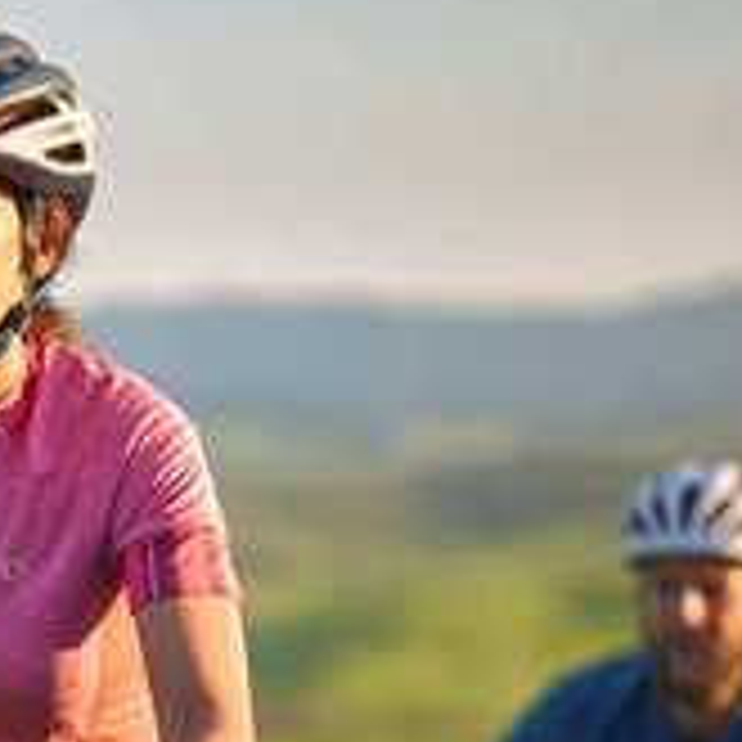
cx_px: -187
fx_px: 4050
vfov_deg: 10.3
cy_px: 870
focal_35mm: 167
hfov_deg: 10.3
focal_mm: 50
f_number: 1.2
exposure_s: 1/3200
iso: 100
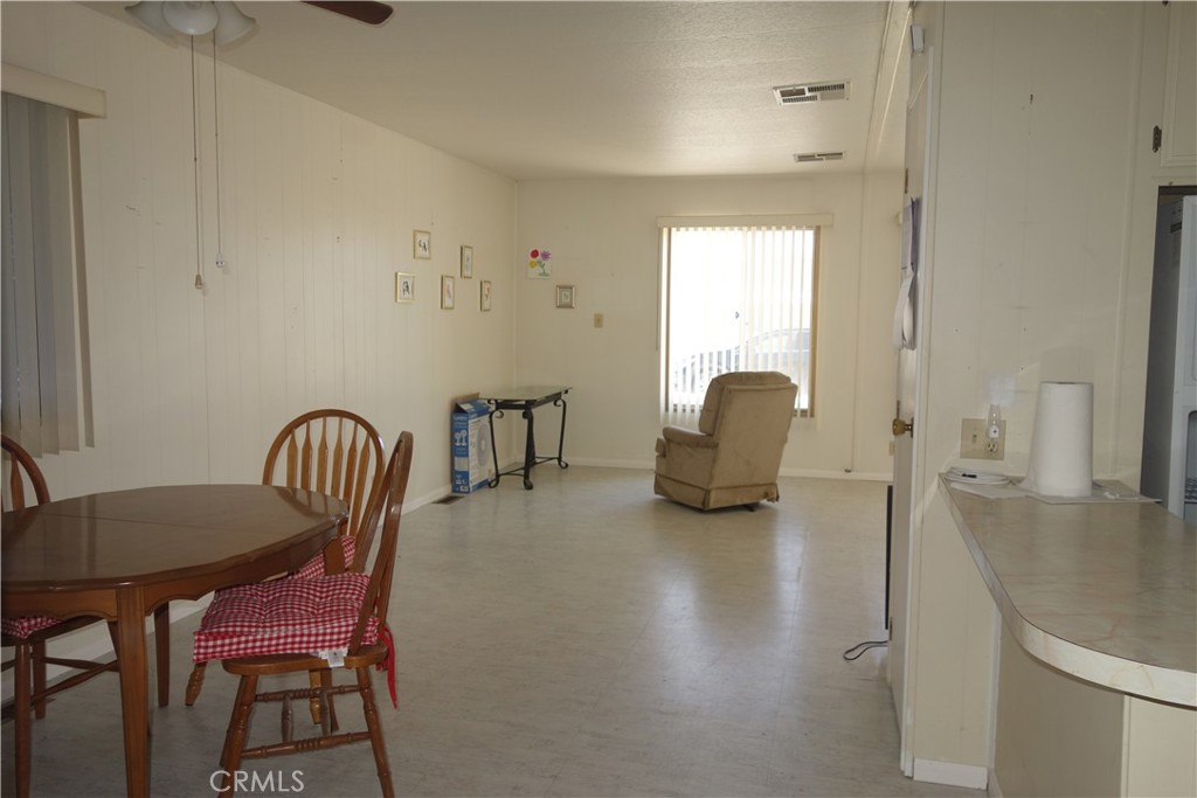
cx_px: 598
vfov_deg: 46.4
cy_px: 399
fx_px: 931
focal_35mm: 28
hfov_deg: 65.5
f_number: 2.8
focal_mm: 10.4
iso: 125
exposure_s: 1/100
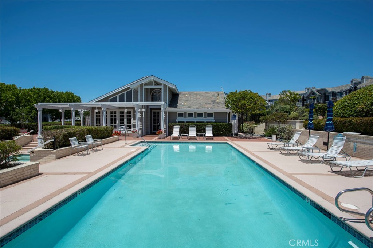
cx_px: 186
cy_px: 124
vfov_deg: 70.4
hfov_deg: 93.3
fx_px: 176
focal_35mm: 17
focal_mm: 17
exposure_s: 1/200
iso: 50
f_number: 9
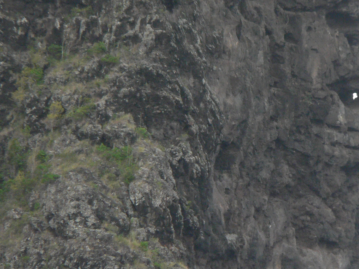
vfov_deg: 1.8
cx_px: 233
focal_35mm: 804
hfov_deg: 2.5
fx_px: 8338
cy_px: 136
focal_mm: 72
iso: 200
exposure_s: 1/400
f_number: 5.6
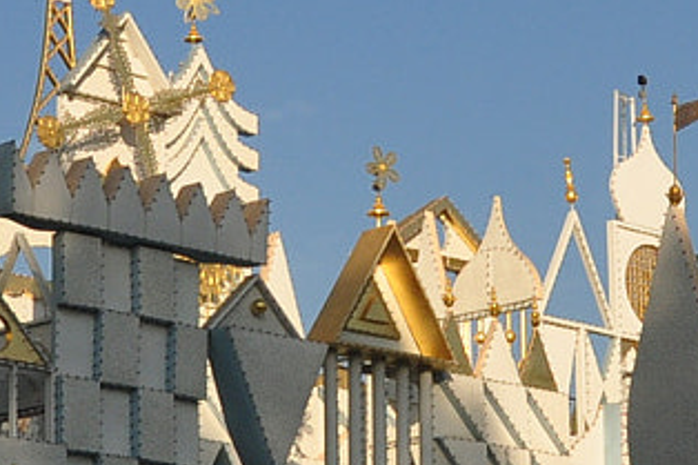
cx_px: 353
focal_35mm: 161
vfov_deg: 8.5
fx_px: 3111
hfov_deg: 12.8
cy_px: 321
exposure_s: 1/400
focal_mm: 21
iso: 200
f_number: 10
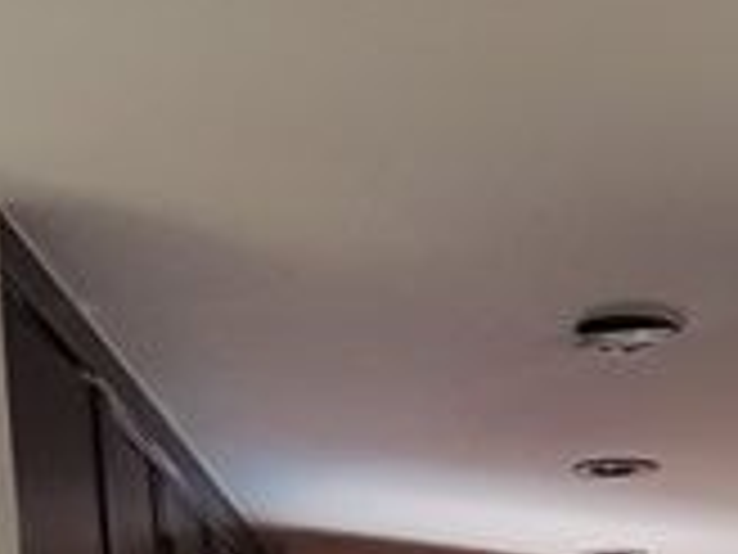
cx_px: 774
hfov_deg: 15.8
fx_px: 2601
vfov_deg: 10.8
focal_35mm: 122
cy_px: 1207
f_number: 1.7
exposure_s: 1/24
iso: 160
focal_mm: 4.2
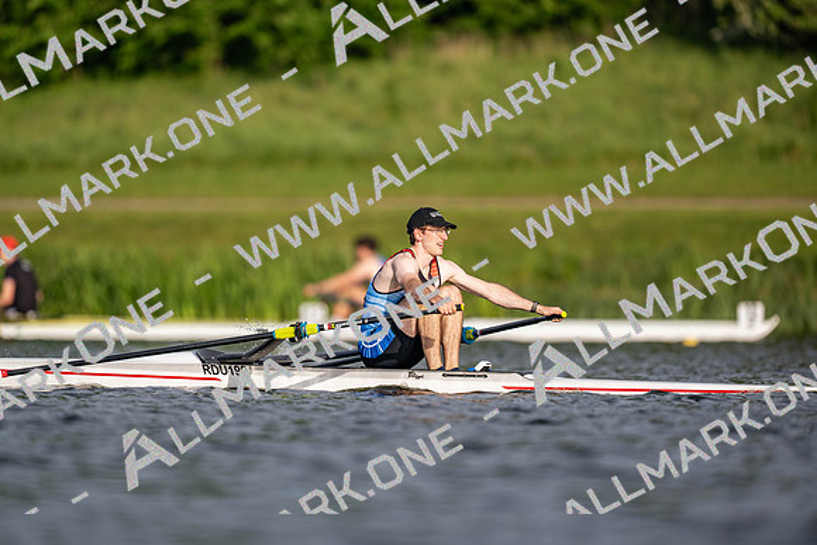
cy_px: 272
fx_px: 13619
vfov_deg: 2.3
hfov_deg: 3.4
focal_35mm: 600
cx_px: 408
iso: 220
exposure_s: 1/2500
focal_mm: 600
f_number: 4
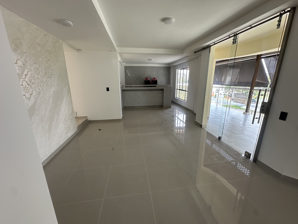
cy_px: 112
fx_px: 121
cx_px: 149
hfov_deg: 102.1
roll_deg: -0.9
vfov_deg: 85.7
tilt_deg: -14.9
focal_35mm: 14
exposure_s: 1/99
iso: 80
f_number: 2.2
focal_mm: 2.22
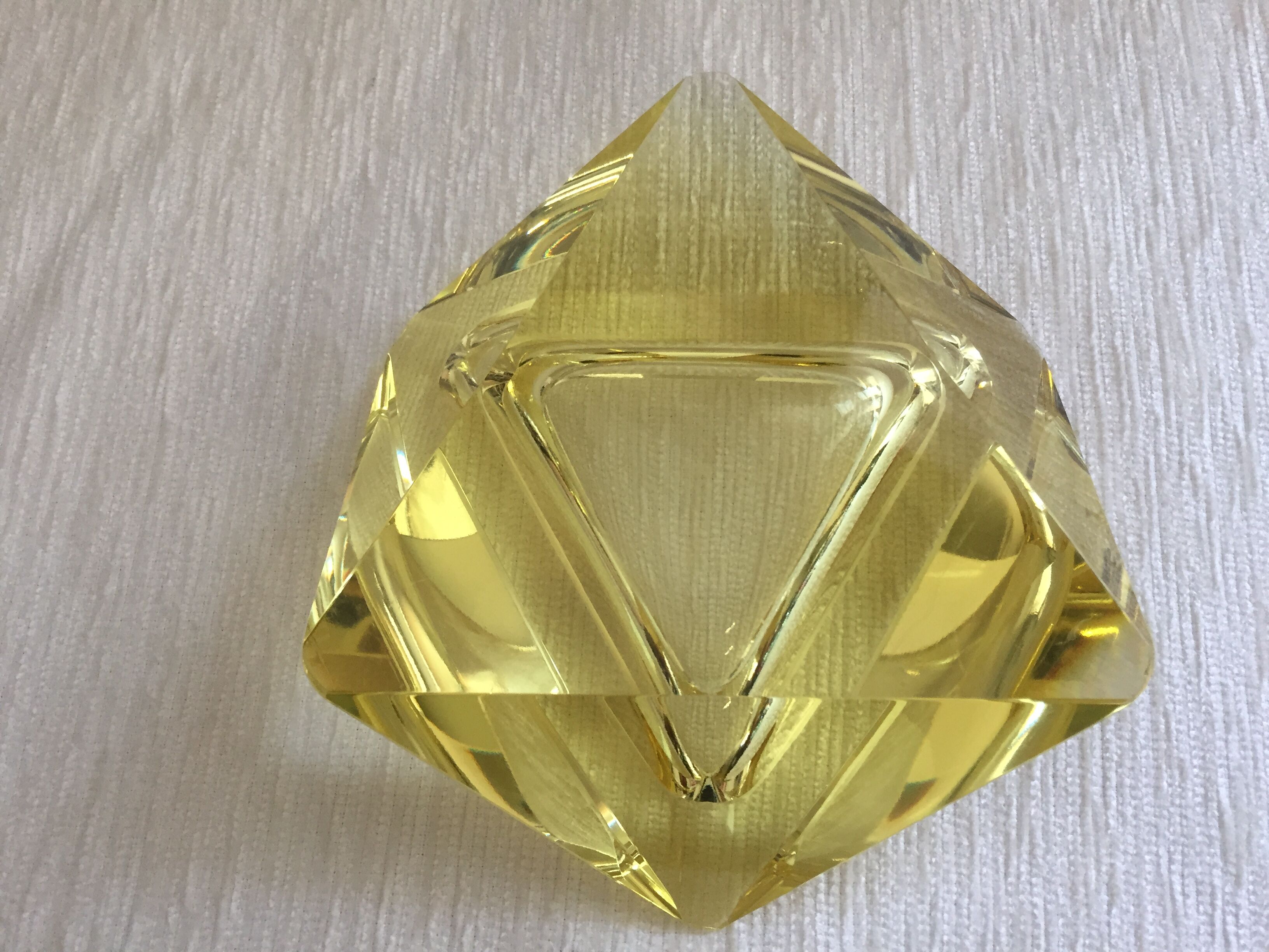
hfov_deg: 61.7
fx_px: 1063
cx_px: 634
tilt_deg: -73.0
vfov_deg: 48.2
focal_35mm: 29
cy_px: 476
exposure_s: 1/33
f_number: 2.2
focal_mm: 4.15
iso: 64
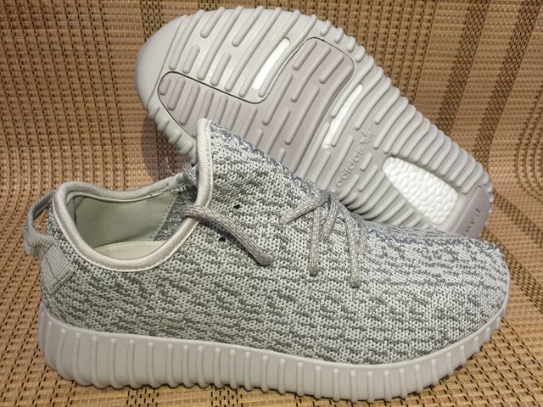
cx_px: 272
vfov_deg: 48.2
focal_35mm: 29
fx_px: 455
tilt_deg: -35.9
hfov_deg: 61.7
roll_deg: -1.4
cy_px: 204
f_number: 2.2
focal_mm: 4.15
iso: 200
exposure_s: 1/33
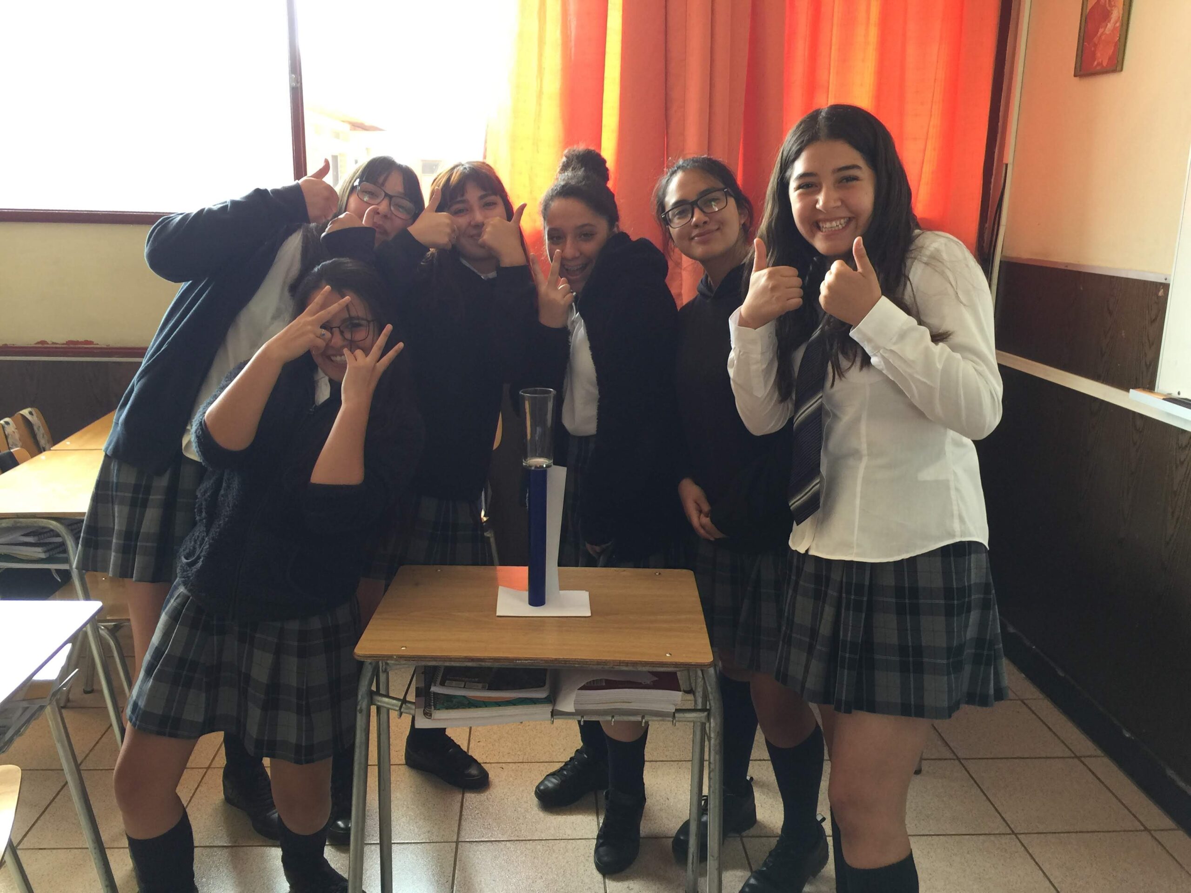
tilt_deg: -14.0
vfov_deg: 48.2
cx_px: 596
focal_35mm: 29
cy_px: 446
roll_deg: -1.6
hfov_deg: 61.7
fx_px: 998
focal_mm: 4.15
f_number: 2.2
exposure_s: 1/33
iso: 32
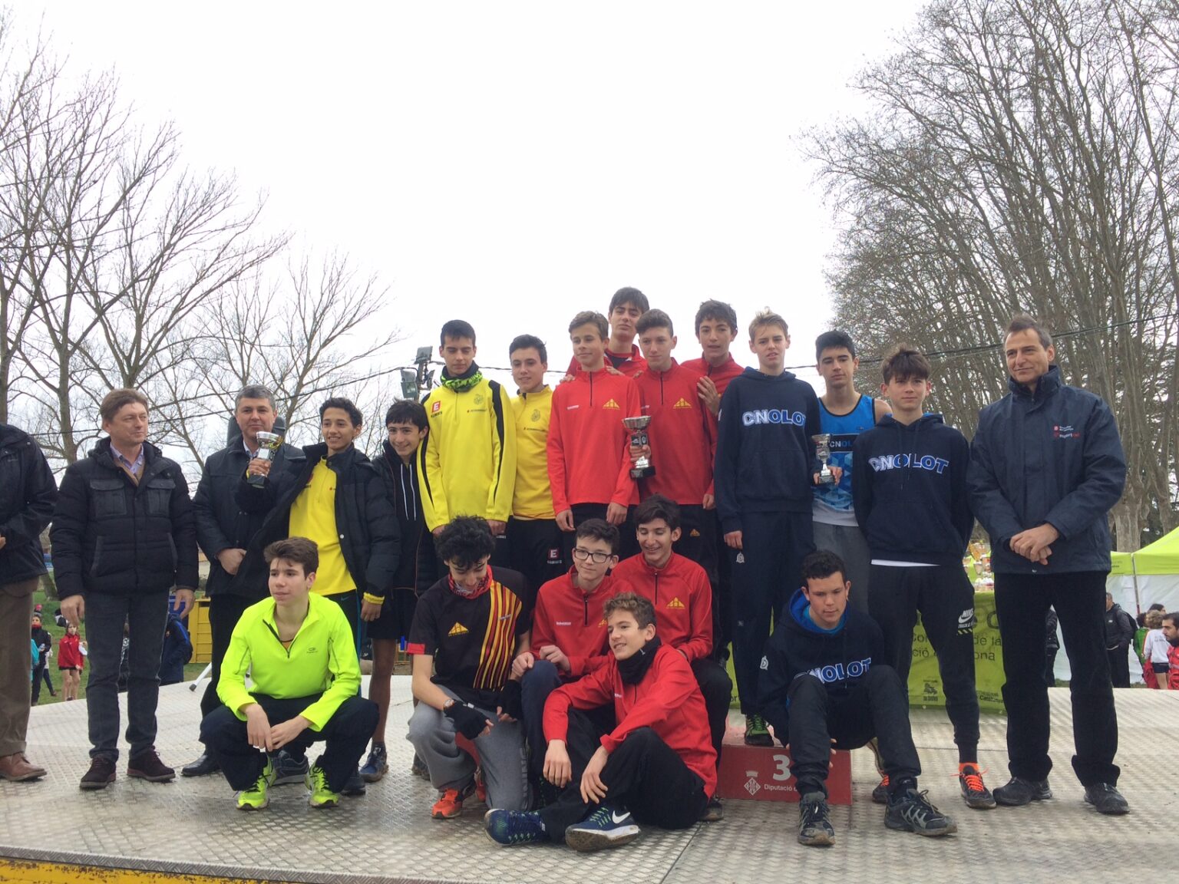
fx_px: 988
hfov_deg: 61.7
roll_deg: +2.3
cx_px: 590
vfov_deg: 48.2
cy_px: 442
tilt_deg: +6.3
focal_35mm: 29
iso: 32
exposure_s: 1/181
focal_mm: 4.15
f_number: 2.2
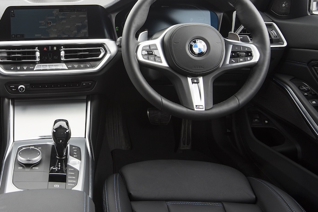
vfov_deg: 35.9
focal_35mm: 36
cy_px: 49
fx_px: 318
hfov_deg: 49.1
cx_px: 51
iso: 400
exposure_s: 1/50
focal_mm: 21
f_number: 13
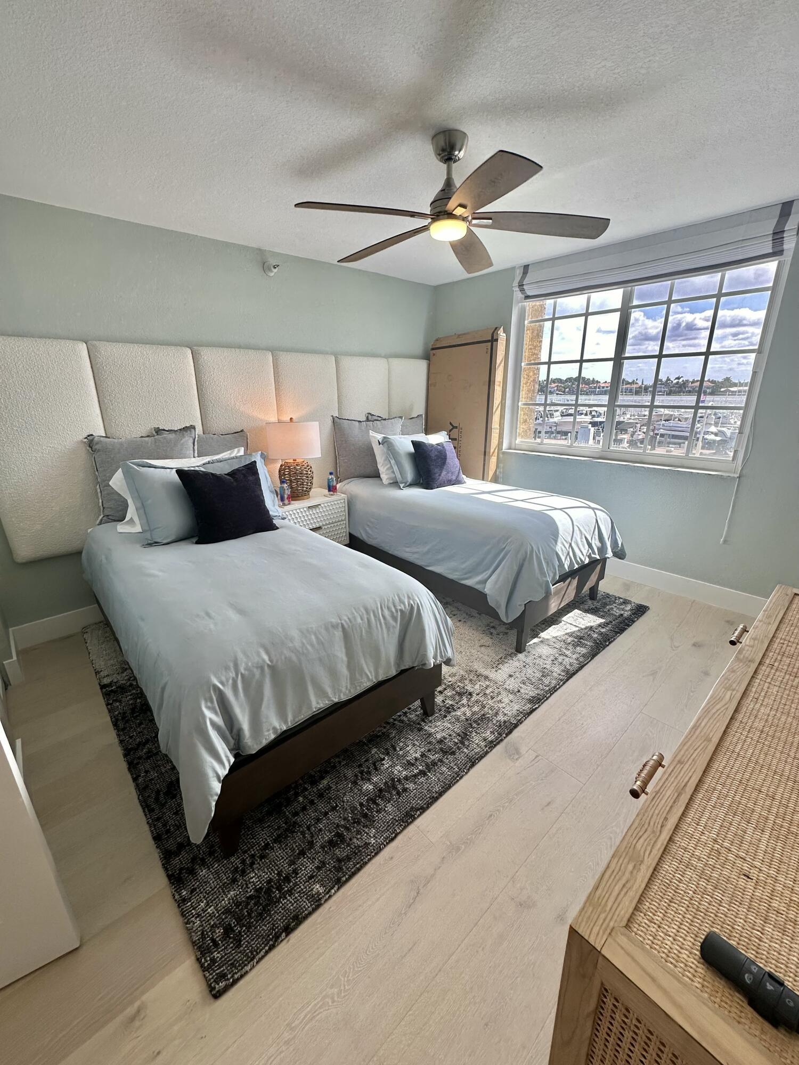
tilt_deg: -18.0
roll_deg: +1.2
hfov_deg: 85.7
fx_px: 431
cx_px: 400
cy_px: 532
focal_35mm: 14
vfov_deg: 102.1
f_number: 2.2
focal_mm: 2.22
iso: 40
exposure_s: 1/160
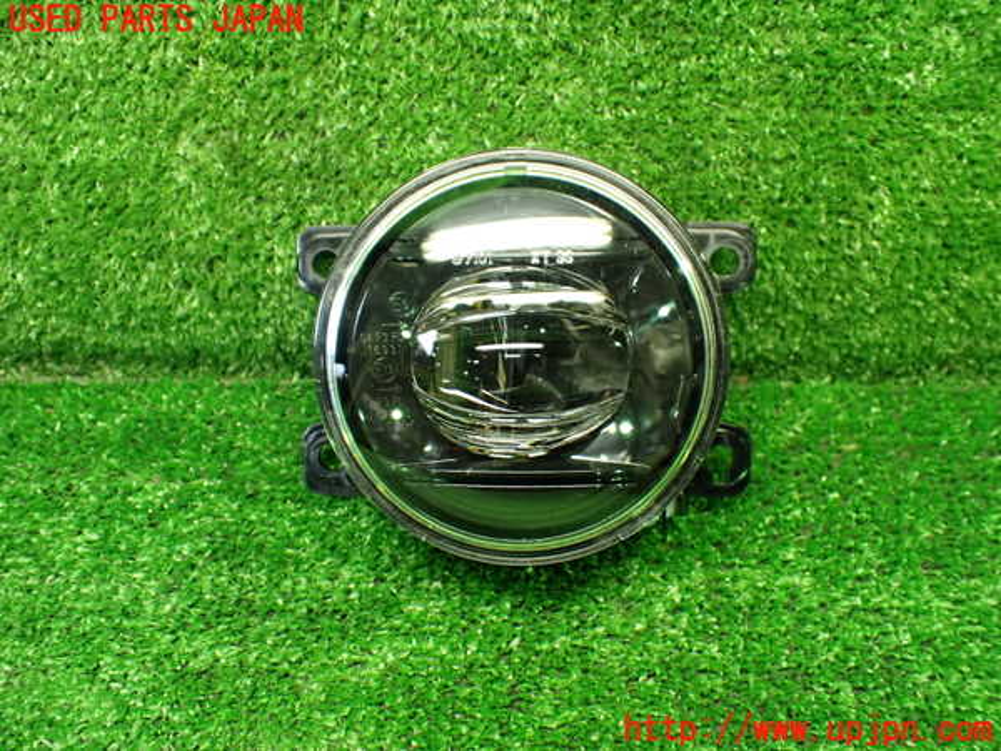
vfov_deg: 44.2
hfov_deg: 56.8
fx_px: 925
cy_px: 376
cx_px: 500
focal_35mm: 32
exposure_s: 1/60
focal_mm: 5.79
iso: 800
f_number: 2.4
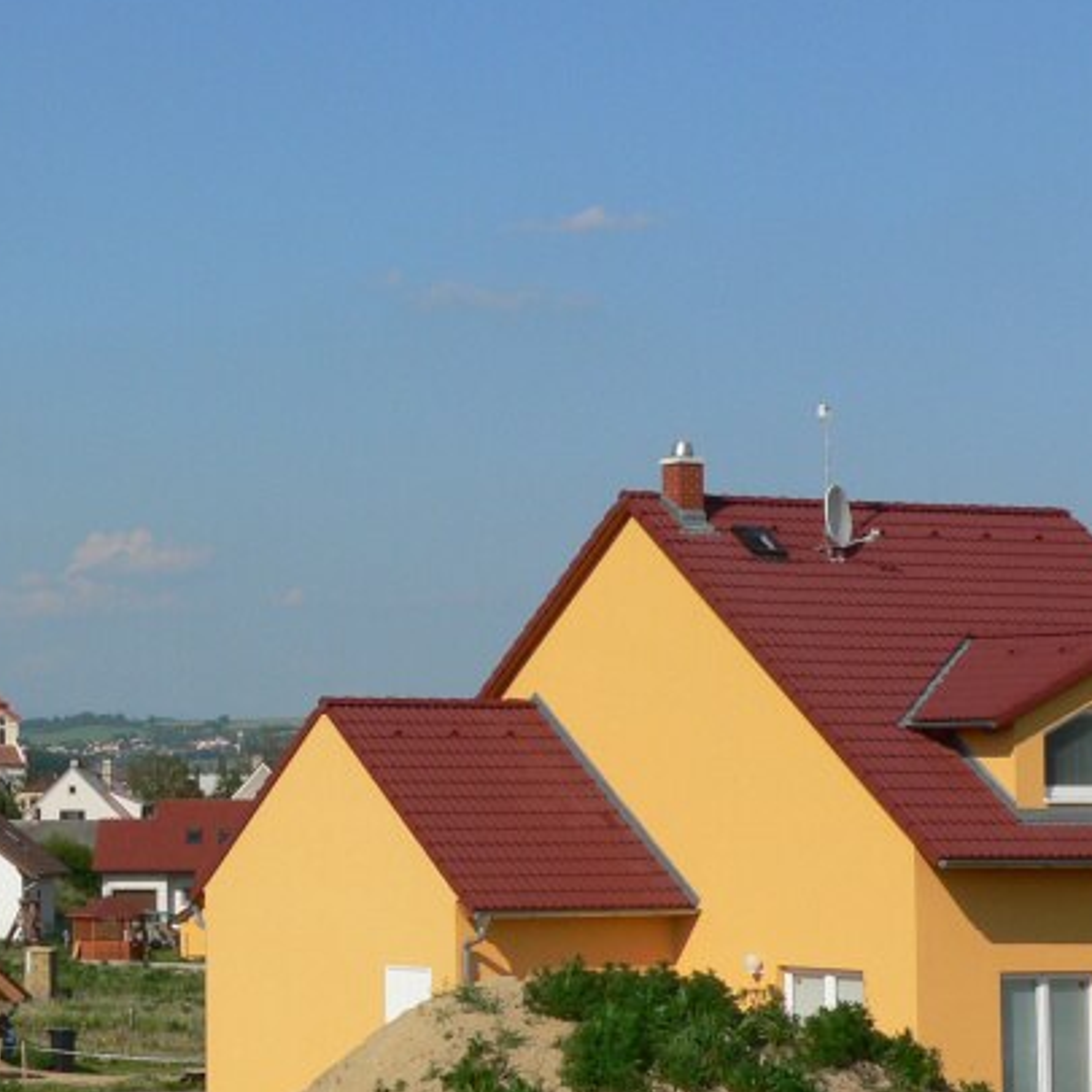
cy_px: 661
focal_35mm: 110
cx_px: 43
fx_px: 3926
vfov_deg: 15.8
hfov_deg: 15.6
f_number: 5.6
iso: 80
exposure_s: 1/500
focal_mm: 10.5
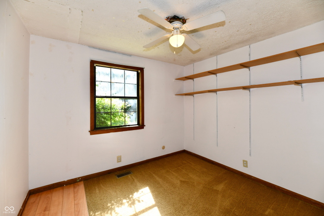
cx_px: 162
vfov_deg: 81.2
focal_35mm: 14
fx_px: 126
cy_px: 108
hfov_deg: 104.3
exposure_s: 1/160
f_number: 6.3
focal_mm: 14
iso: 640
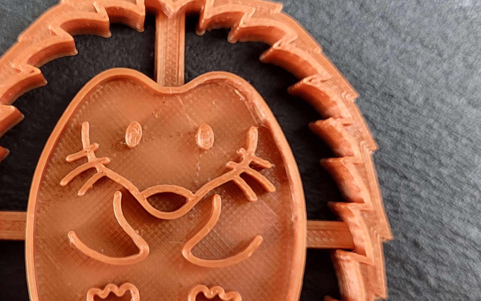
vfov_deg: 20.3
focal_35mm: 64
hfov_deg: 31.7
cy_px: 177
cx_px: 149
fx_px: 839
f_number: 1.8
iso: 250
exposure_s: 1/50
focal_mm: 5.4
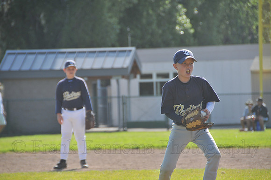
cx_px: 136
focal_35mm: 255
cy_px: 90
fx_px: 1917
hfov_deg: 8.1
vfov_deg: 5.4
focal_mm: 170
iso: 200
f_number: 5.6
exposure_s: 1/500
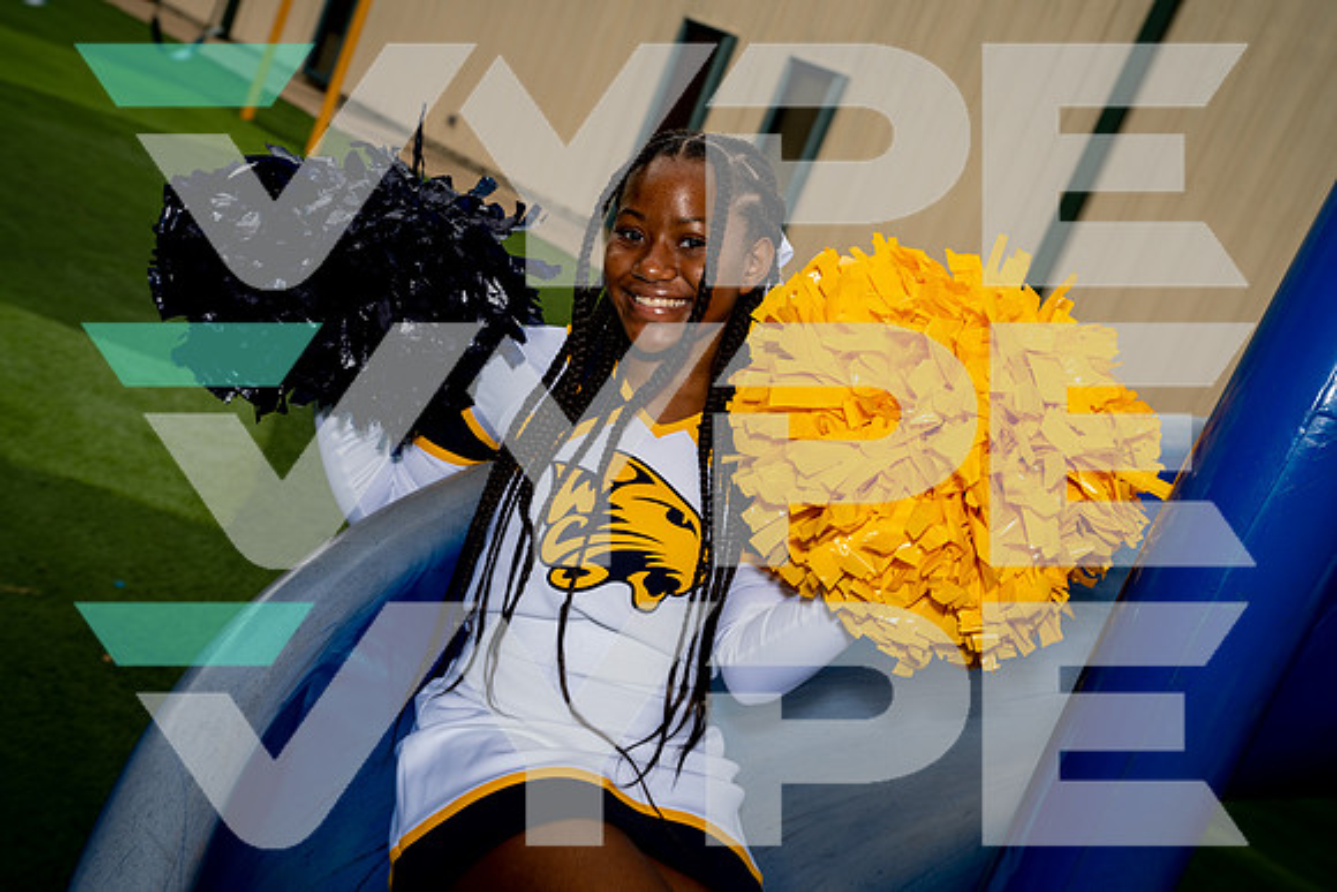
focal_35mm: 43
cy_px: 446
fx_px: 1597
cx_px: 668
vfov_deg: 31.2
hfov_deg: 45.4
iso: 100
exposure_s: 1/250
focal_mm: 43
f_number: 5.6
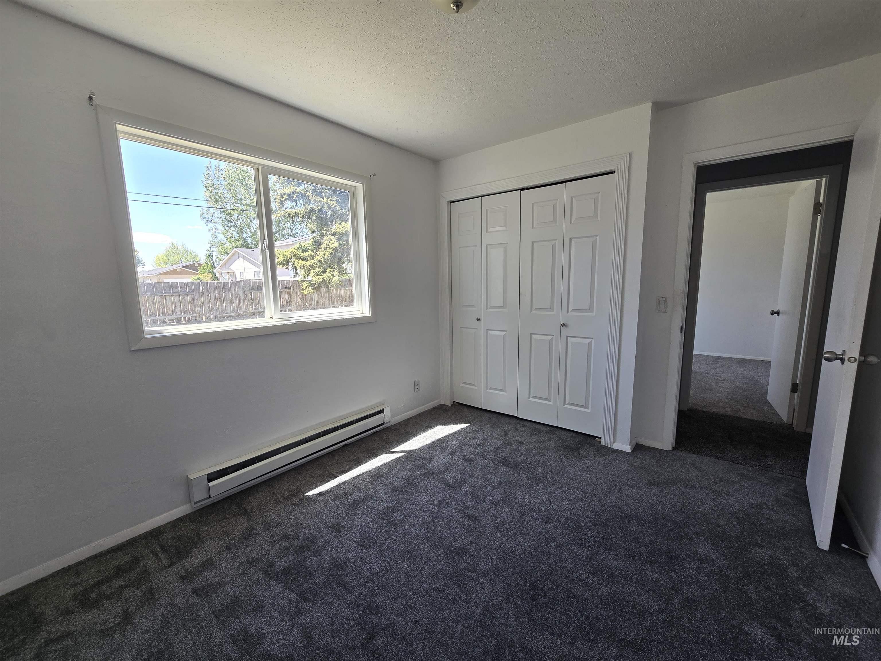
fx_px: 331
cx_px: 440
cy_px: 330
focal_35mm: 13
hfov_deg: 106.2
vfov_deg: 89.9
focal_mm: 2.2
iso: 50
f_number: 2.2
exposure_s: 1/120
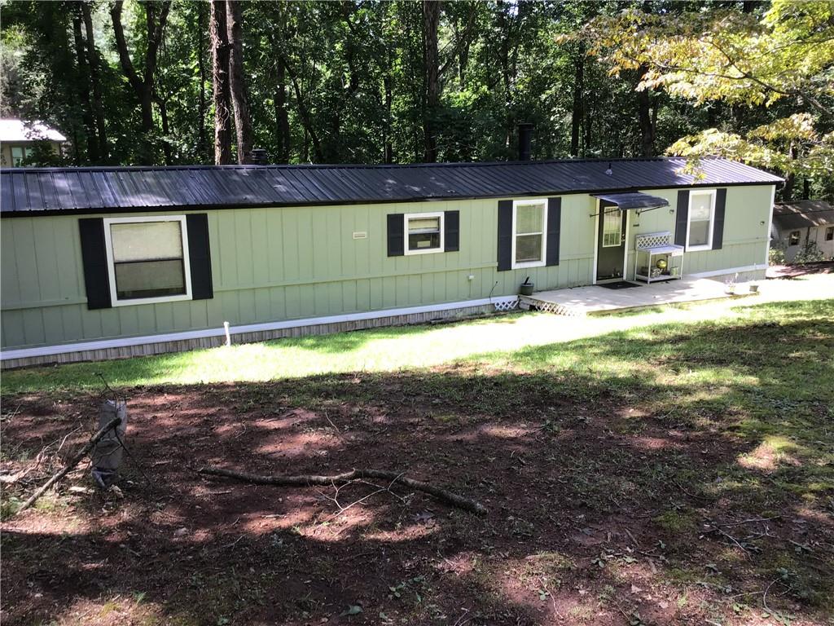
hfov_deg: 58.4
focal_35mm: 31
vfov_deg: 45.4
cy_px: 313
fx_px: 747
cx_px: 417
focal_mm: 3.3
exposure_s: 1/120
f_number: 2.4
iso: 32
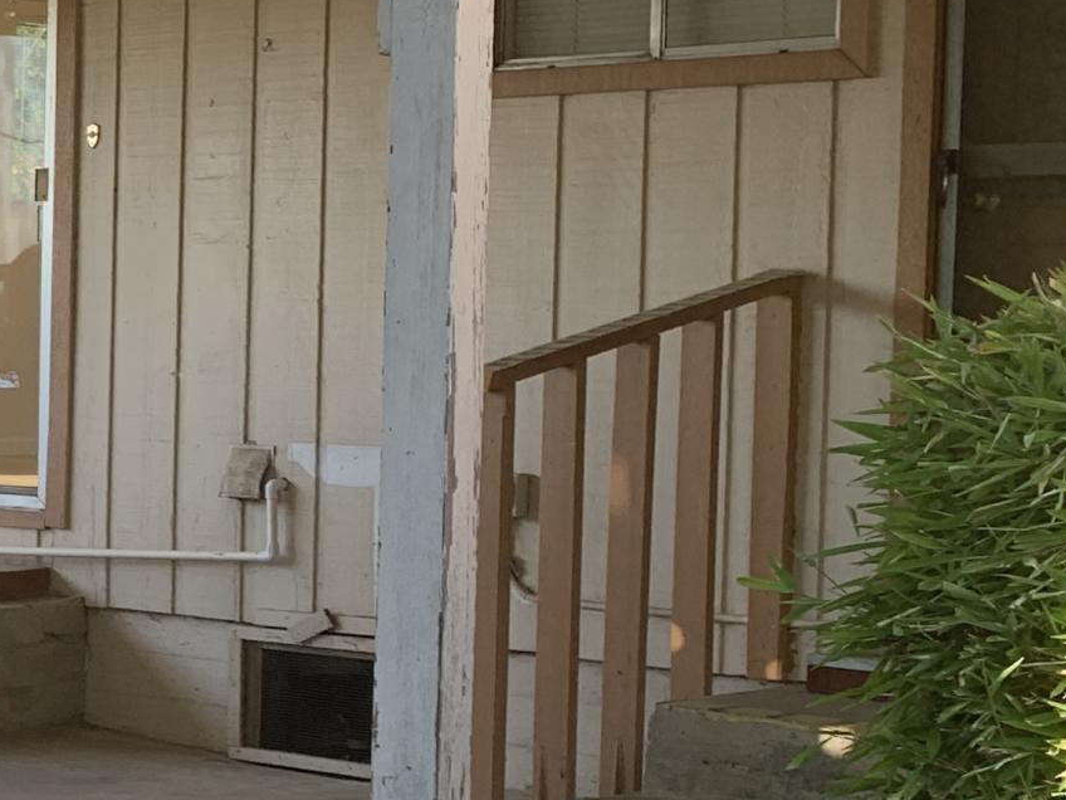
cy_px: 494
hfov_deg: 17.7
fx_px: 2833
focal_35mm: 92
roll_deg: -0.6
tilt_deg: -1.6
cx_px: -773
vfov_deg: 16.0
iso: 25
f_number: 1.8
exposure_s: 1/175
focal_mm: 4.25
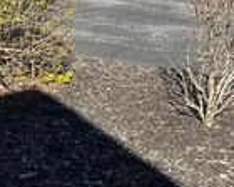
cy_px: -76
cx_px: 226
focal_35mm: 101
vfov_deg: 14.4
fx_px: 699
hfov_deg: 18.6
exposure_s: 1/1848
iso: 16
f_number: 1.8
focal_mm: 3
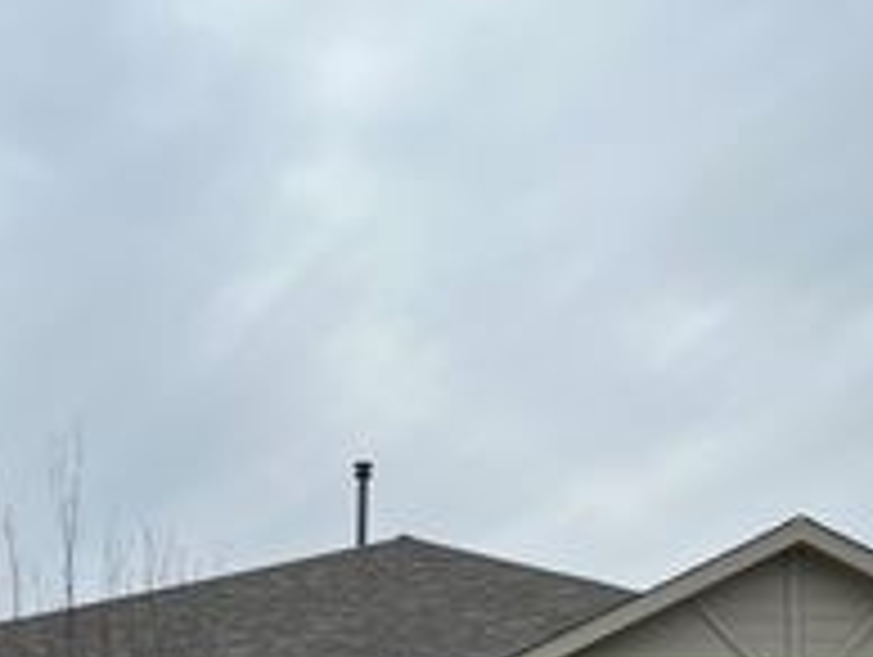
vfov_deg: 20.6
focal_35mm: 67
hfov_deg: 28.9
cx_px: 423
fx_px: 1692
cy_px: 772
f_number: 1.5
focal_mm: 5.7
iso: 50
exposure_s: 1/4444
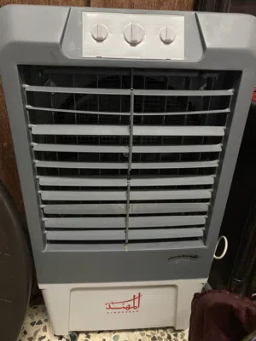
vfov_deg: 67.3
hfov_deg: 53.1
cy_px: 170
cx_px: 128
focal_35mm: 26
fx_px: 256
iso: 640
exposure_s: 1/25
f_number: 1.8
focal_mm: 4.25
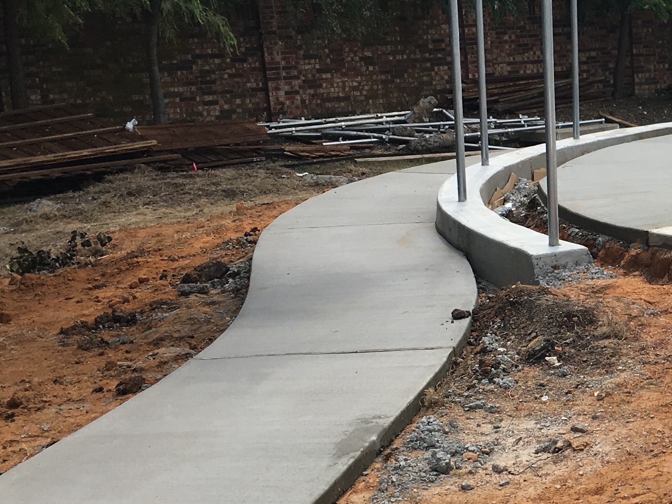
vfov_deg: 20.7
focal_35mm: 71
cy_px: 328
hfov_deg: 25.2
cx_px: 757
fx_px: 1378
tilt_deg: -15.1
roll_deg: +0.4
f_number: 2.2
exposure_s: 1/894
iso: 25
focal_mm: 4.15
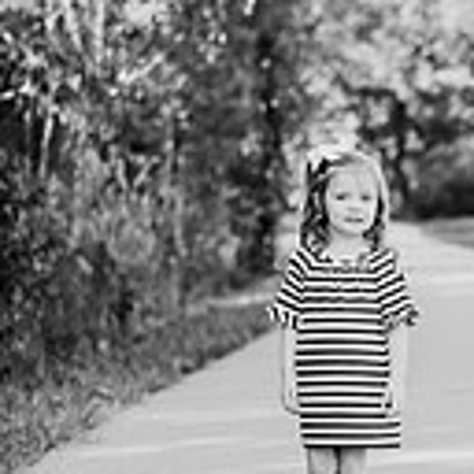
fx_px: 2974
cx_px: 678
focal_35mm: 192
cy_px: 306
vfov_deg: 9.1
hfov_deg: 8.9
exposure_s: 1/1000
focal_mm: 50
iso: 200
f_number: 2
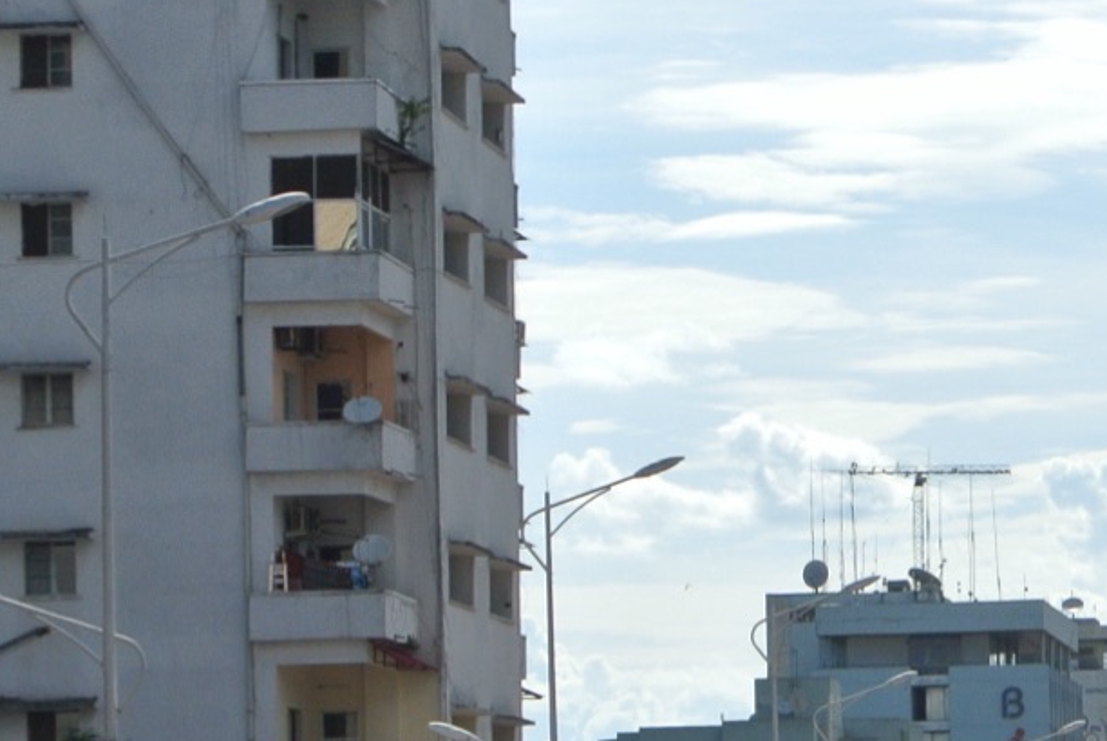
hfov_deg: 8.8
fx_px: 7144
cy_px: 966
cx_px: 1250
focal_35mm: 232
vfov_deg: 5.9
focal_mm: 27.6
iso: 100
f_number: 5.6
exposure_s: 1/800
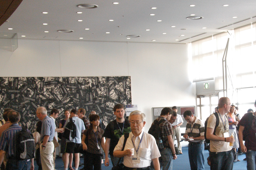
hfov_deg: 29.5
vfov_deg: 20.2
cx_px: 200
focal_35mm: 67
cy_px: 108
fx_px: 476
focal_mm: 26
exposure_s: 1/90
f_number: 6.7
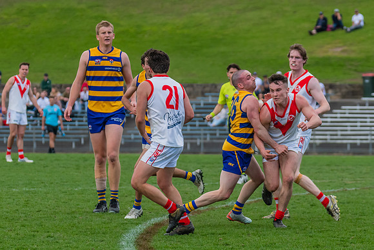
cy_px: 139
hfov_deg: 5.9
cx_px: 211
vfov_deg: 3.9
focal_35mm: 348
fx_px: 3618
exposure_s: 1/1600
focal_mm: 195
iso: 800
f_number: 5.6
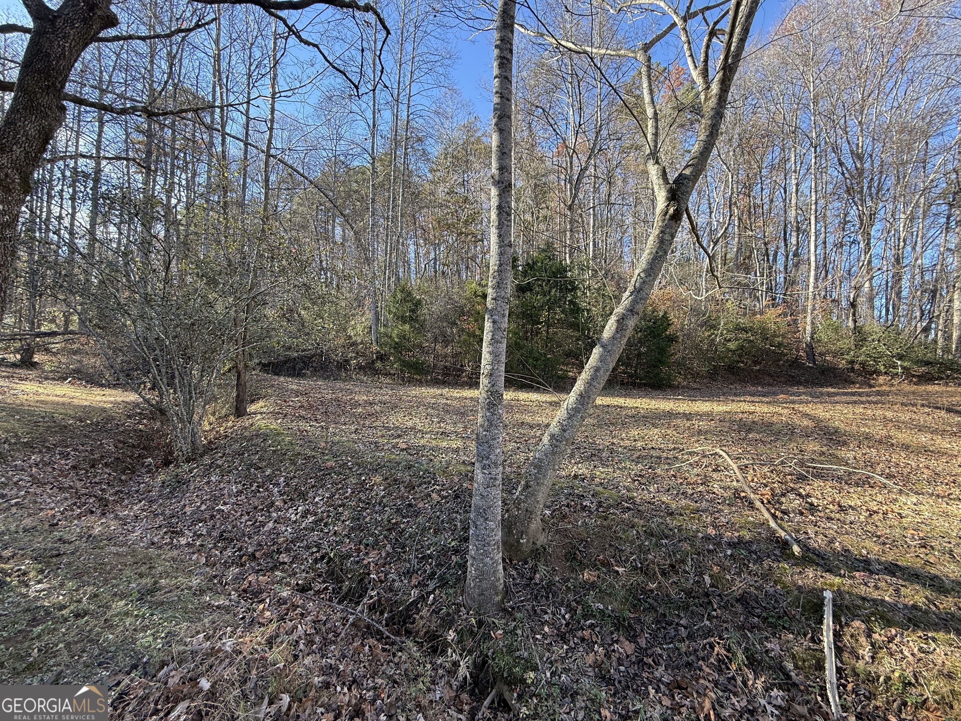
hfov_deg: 102.1
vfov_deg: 85.7
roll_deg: -1.6
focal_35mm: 14
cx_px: 480
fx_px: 389
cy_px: 360
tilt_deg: +3.5
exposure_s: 1/133
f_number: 2.2
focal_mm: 2.22
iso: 50
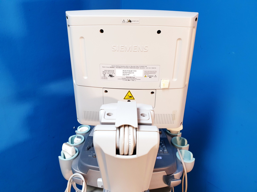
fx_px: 193
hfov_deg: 67.3
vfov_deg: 53.1
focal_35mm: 26
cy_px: 96
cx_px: 128
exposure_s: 1/50
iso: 250
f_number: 2.4
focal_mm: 4.3
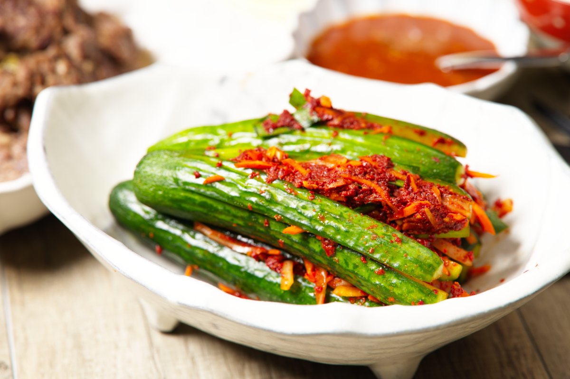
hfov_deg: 19.5
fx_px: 1662
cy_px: 190
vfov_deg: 13.0
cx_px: 285
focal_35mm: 105
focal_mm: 105
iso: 200
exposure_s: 1/160
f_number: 6.3
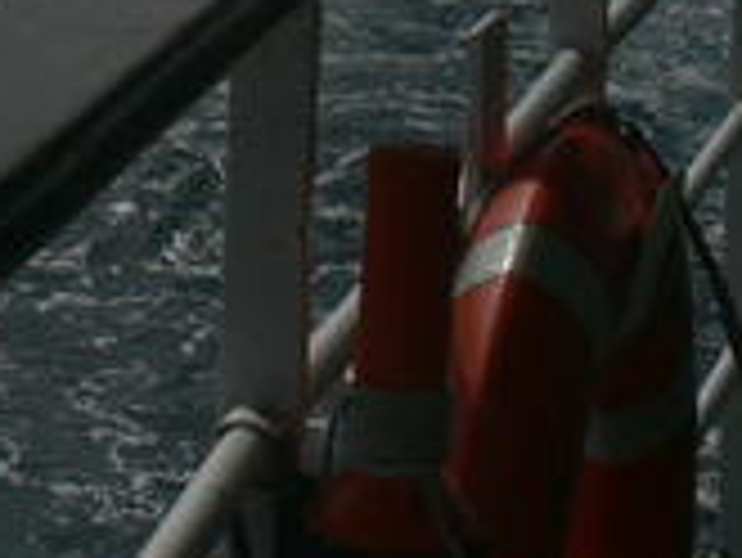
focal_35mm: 170
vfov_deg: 8.2
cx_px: -135
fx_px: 3647
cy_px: -621
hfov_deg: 11.4
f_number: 8
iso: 80
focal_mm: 7.4
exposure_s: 1/1000
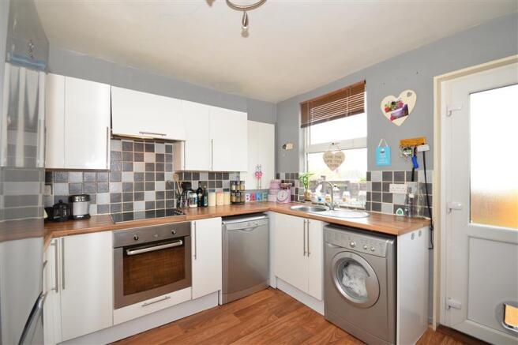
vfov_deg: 77.3
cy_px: 172
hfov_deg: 100.4
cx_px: 259
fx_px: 216
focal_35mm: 15
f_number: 5.6
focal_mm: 10
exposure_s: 1/50
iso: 400
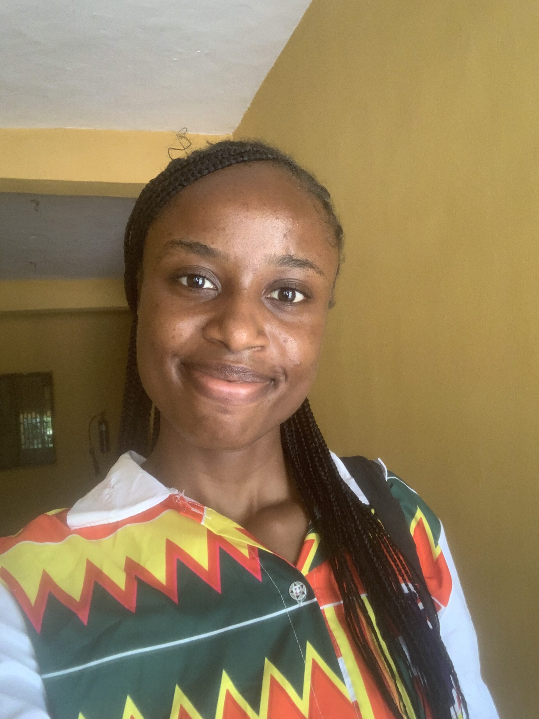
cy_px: 360
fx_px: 664
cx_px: 270
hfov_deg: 44.2
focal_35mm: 32
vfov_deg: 56.8
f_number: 2.2
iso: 160
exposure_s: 1/60
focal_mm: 2.87
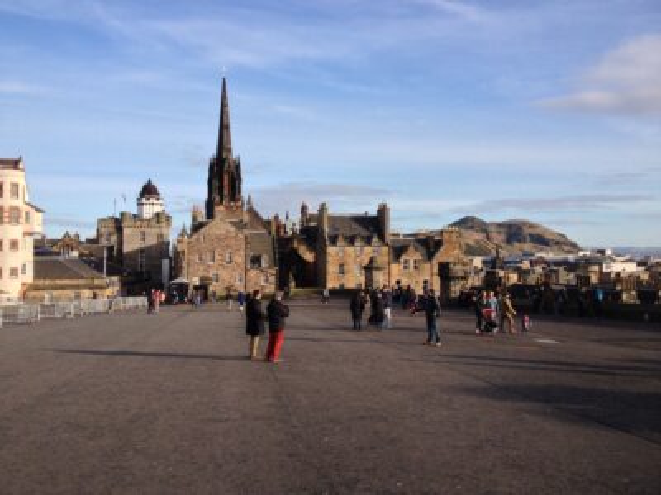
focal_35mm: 35
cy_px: 248
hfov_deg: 52.6
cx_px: 330
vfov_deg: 40.7
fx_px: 668
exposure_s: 1/1022
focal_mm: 4.28
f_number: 2.4
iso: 50
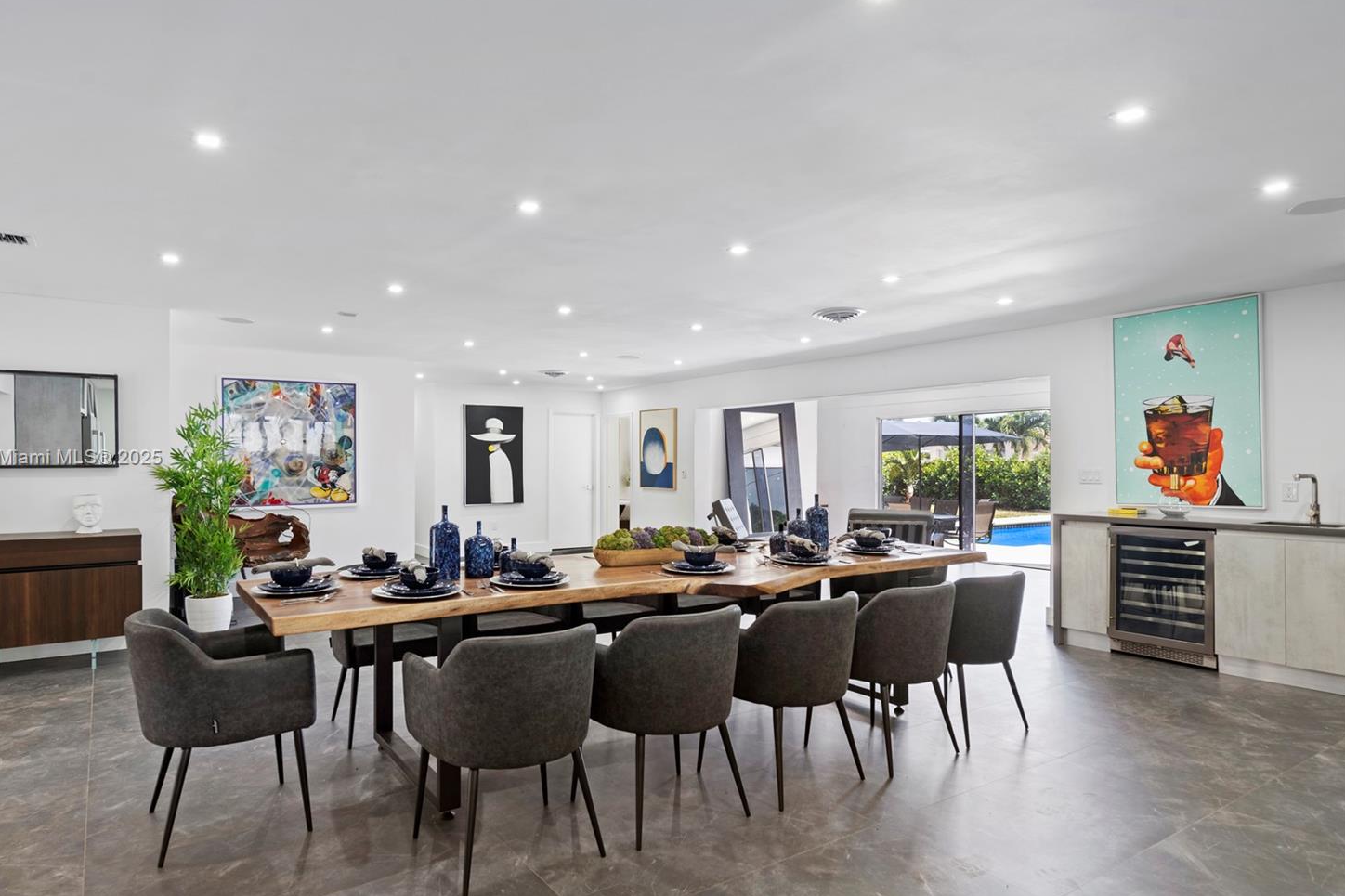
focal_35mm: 21
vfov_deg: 59.5
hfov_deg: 81.0
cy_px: 459
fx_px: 784
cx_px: 607
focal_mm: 19
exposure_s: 1/4
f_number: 8
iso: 320
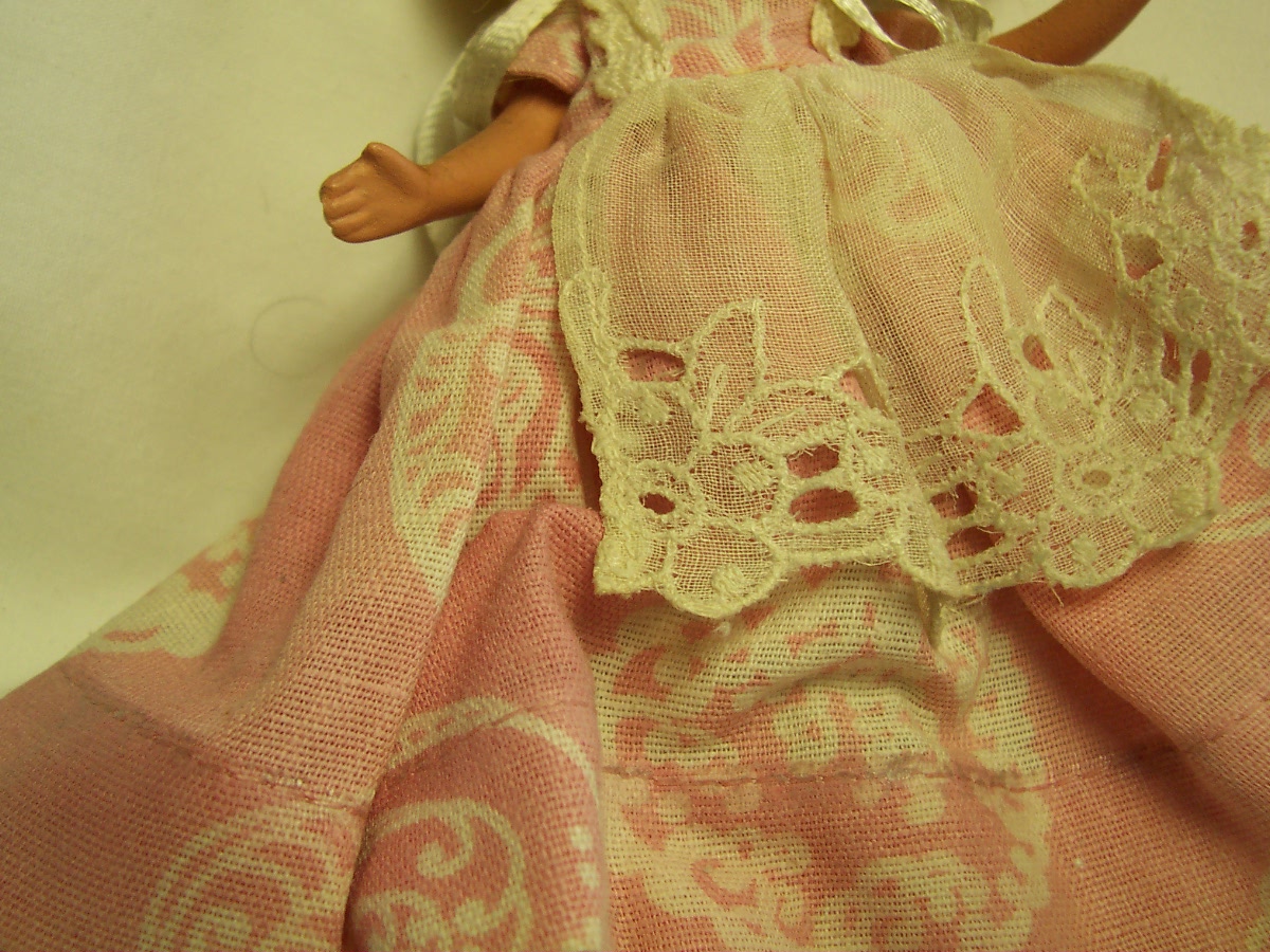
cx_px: 635
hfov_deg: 50.1
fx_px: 1357
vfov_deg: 38.7
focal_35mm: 37
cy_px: 476
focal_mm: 5.6
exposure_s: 1/125
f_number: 2.8
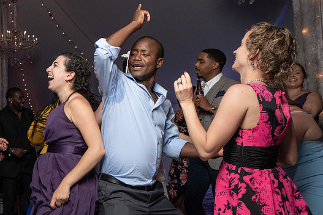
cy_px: 100
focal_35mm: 46
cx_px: 59
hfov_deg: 40.7
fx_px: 413
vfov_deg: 29.3
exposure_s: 1/200
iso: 1600
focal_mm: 27
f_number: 5.6
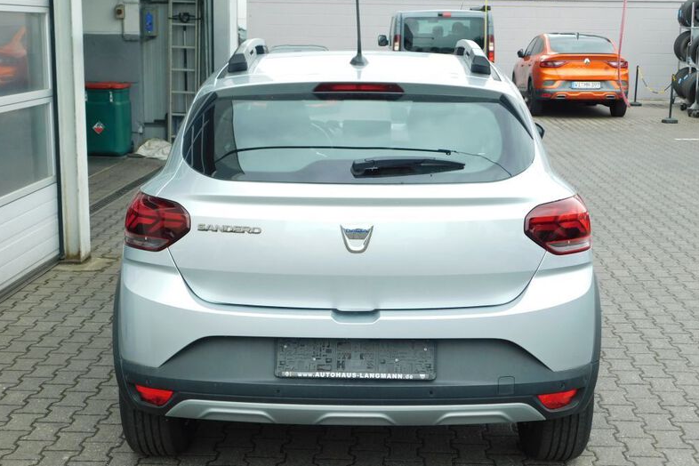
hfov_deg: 36.9
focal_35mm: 54
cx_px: 351
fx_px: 1048
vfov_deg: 25.0
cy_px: 262
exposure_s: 1/200
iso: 125
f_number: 3.8
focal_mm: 9
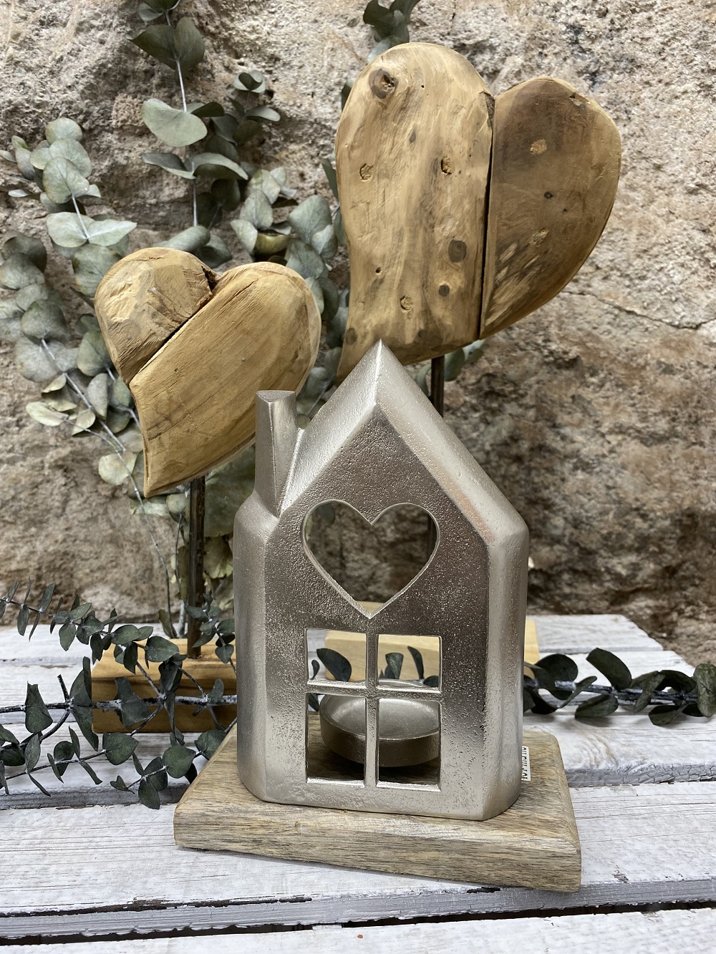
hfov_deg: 53.1
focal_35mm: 26
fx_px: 717
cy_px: 477
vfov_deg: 67.3
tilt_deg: -7.2
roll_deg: -0.6
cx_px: 358
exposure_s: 1/100
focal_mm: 4.25
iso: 125
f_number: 1.8
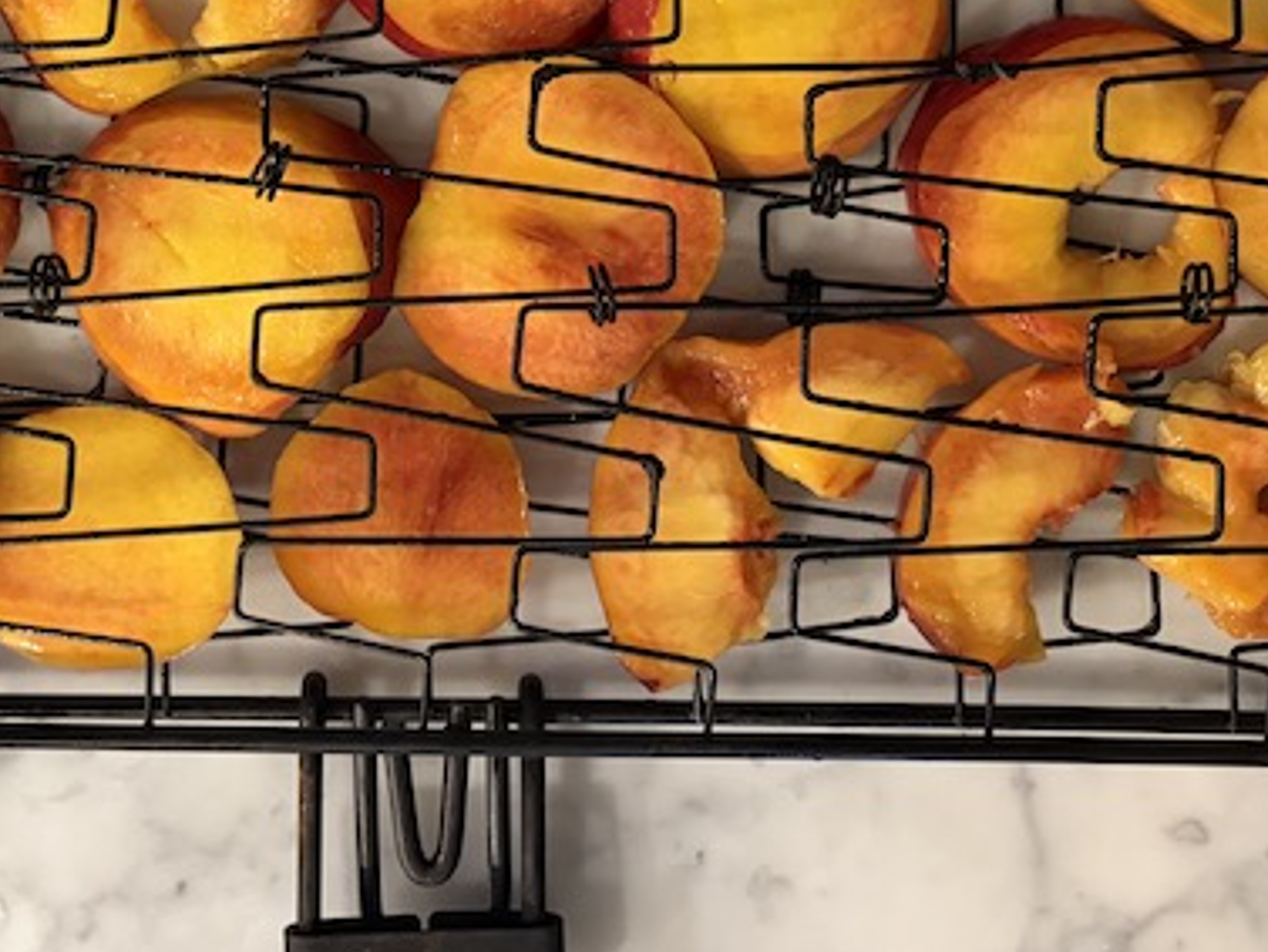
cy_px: 3
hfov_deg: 35.8
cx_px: 424
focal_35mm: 53
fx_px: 1942
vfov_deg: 26.1
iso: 500
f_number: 1.6
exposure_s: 1/60
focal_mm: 5.96
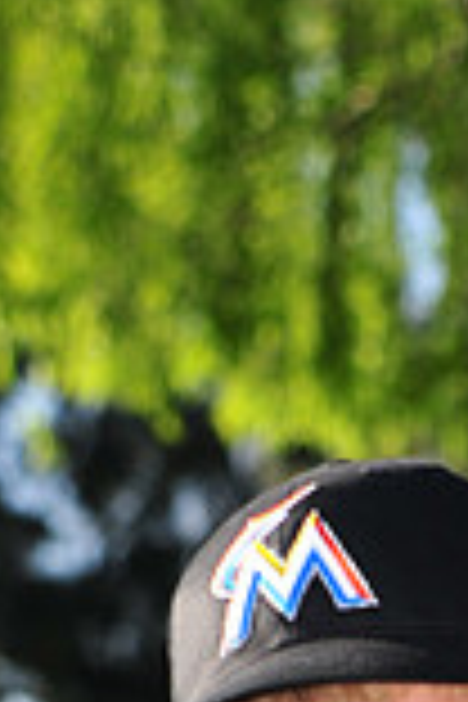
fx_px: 7390
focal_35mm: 379
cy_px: 1224
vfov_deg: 5.4
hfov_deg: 3.6
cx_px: 349
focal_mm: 68
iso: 200
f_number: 4.5
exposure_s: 1/800
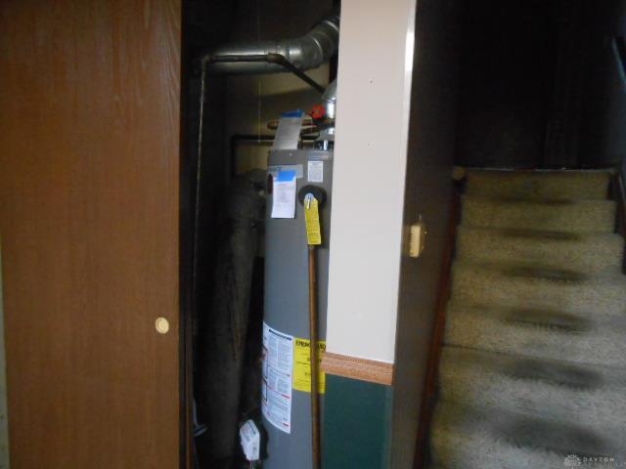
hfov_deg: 67.3
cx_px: 313
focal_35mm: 26
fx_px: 470
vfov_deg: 53.1
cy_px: 234
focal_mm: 4.6
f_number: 3.5
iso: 800
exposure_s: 1/60
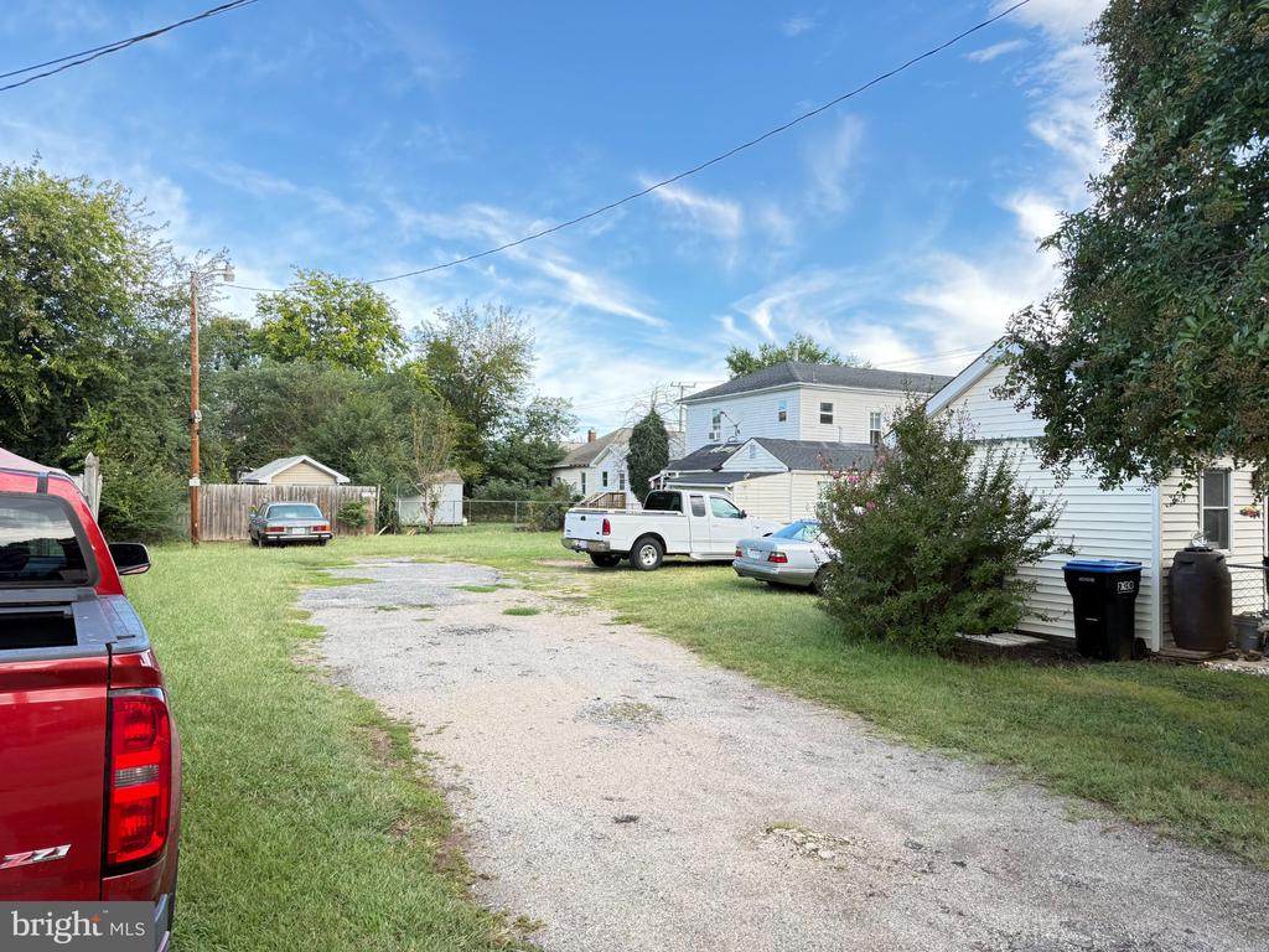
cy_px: 476
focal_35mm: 24
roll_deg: -0.5
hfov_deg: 71.6
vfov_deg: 56.8
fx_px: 880
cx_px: 634
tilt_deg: +1.9
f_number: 1.78
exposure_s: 1/301
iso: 100
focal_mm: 6.76
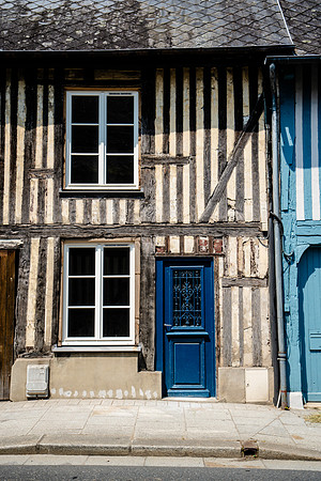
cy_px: 240
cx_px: 160
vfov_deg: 54.4
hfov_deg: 37.9
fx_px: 468
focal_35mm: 35
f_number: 4
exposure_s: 1/1250
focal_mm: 35
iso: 160
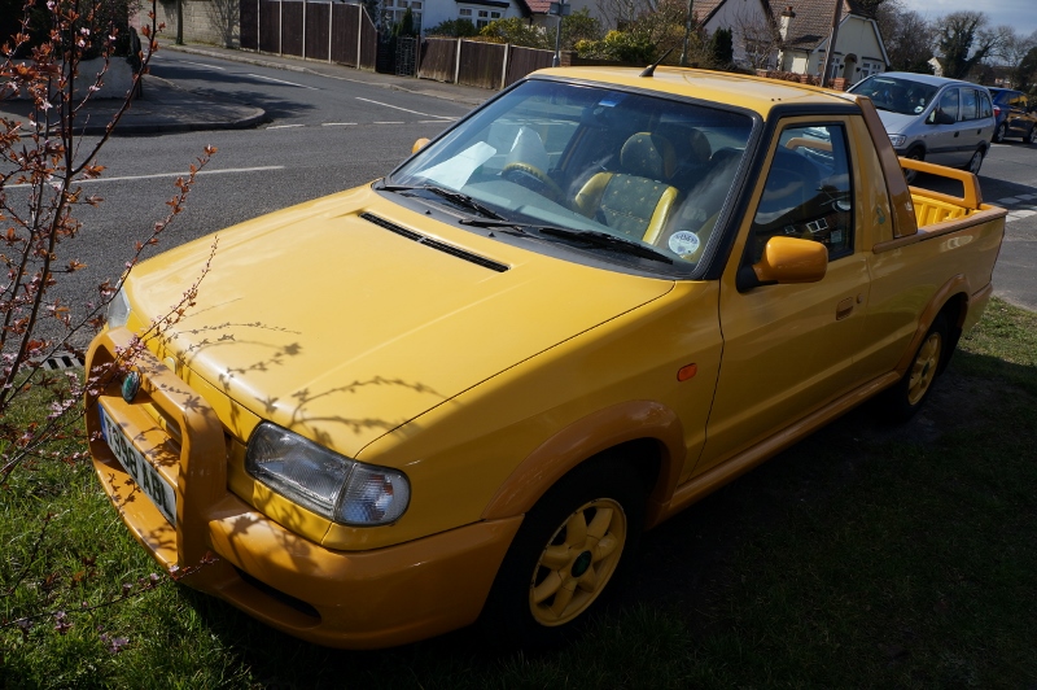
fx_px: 777
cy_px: 345
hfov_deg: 67.4
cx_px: 518
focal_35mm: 27
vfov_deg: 47.9
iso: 100
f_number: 8
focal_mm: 18
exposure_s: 1/320
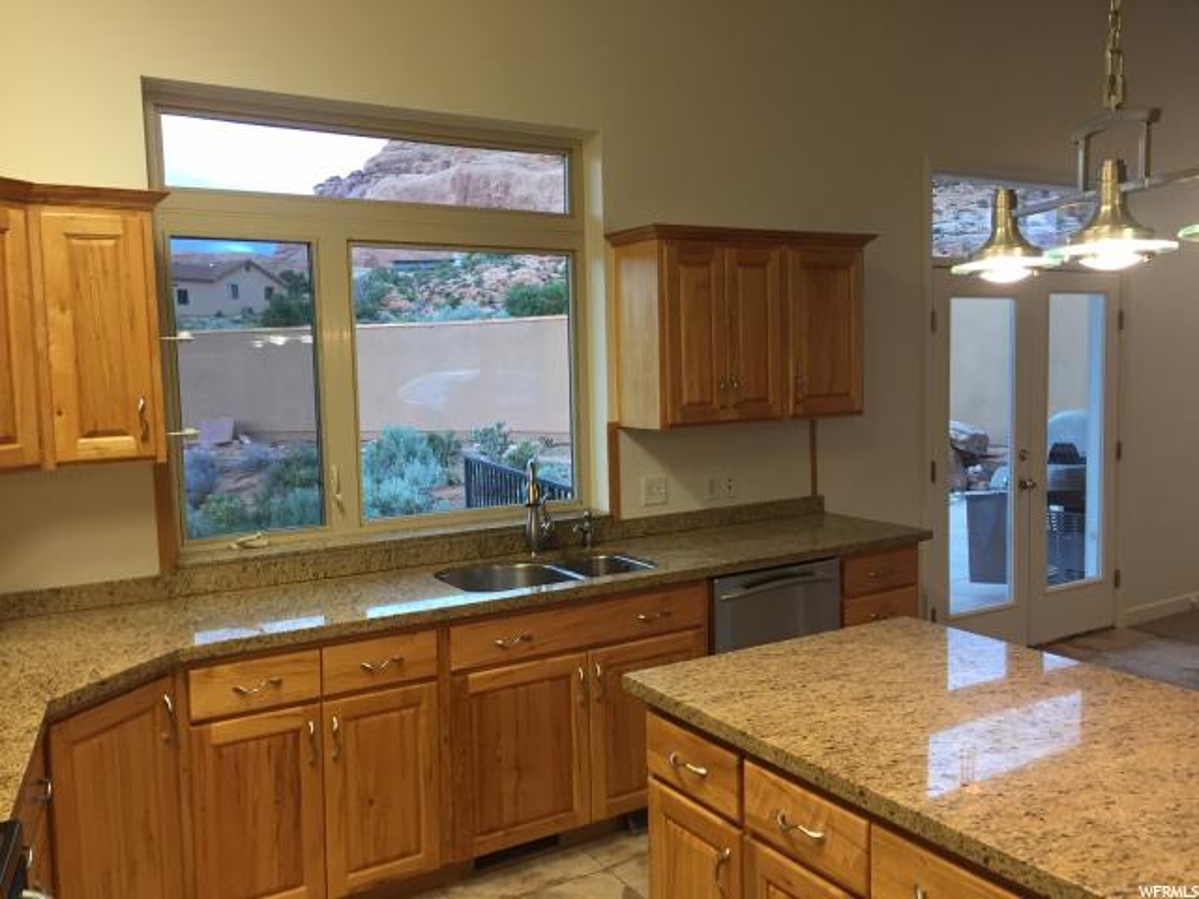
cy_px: 450
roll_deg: +2.1
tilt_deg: -5.7
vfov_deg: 48.2
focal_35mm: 29
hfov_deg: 61.7
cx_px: 600
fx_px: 1004
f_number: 2.2
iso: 100
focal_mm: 4.15
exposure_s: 1/30
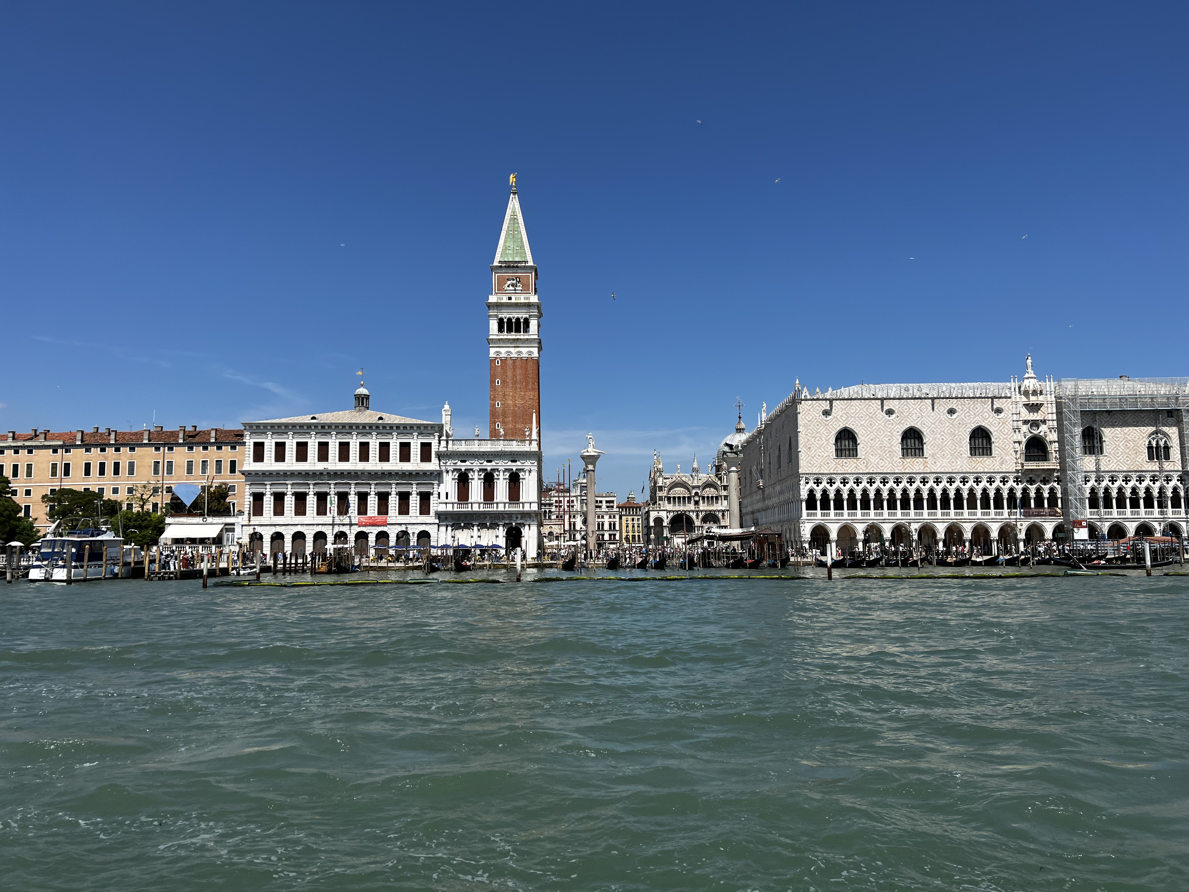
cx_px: 594
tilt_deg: +6.1
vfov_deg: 53.1
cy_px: 446
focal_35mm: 26
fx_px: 893
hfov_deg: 67.3
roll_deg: +0.8
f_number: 1.5
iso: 50
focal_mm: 5.7
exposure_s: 1/6993
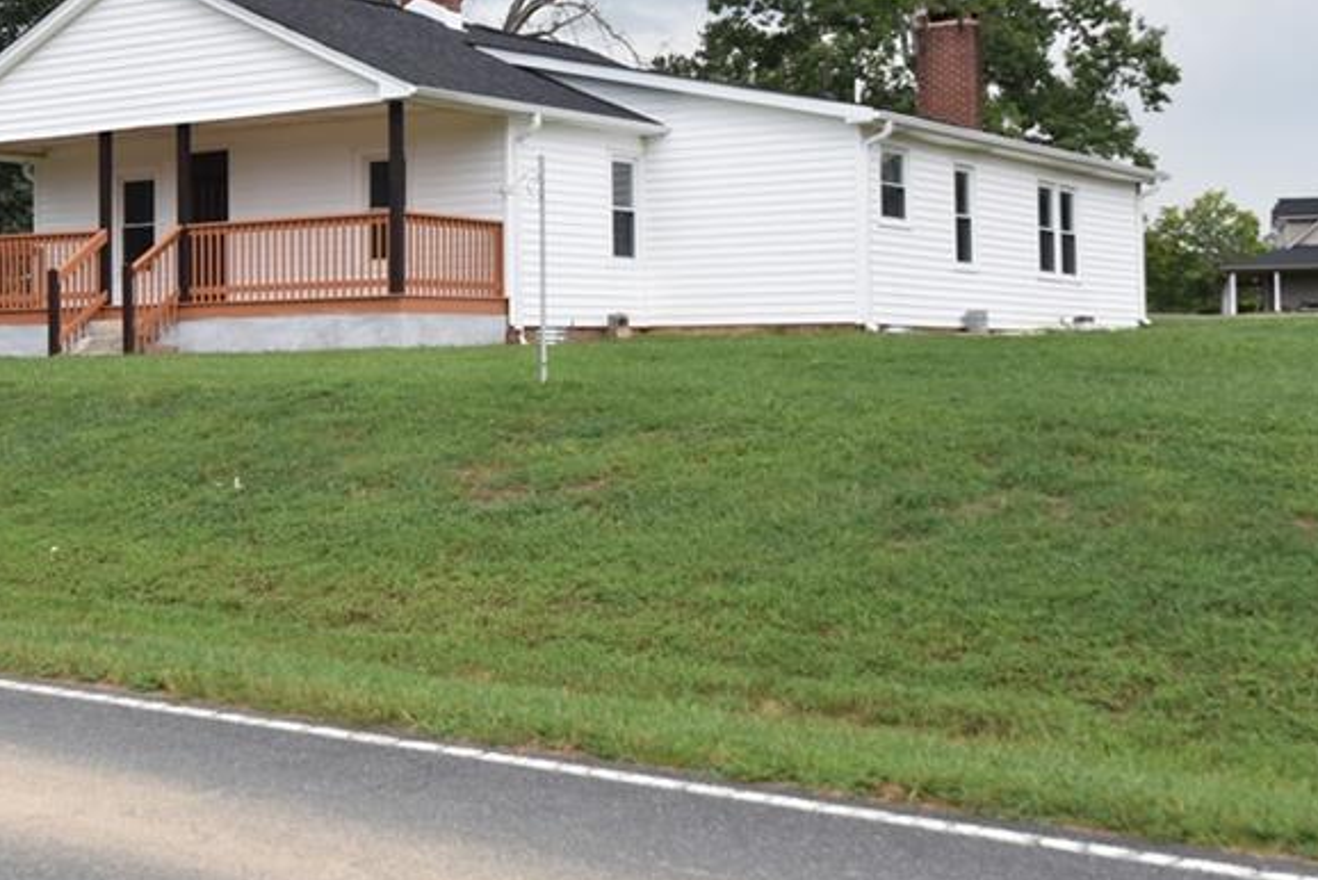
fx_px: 2271
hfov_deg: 32.1
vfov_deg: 21.9
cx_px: 454
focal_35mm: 62
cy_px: 320
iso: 1250
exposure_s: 1/80
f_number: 8
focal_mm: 35
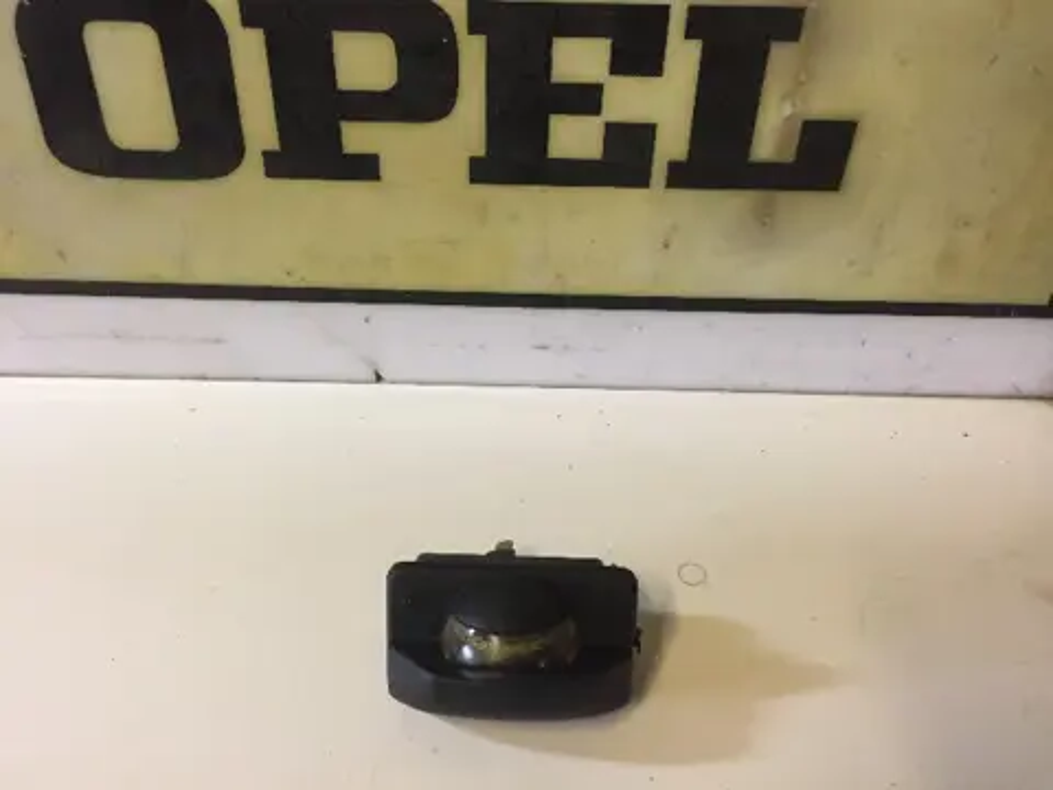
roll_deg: -4.5
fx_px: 882
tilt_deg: -40.2
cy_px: 395
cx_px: 526
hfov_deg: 61.7
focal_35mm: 29
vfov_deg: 48.2
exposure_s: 1/33
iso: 200
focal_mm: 4.15
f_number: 2.2
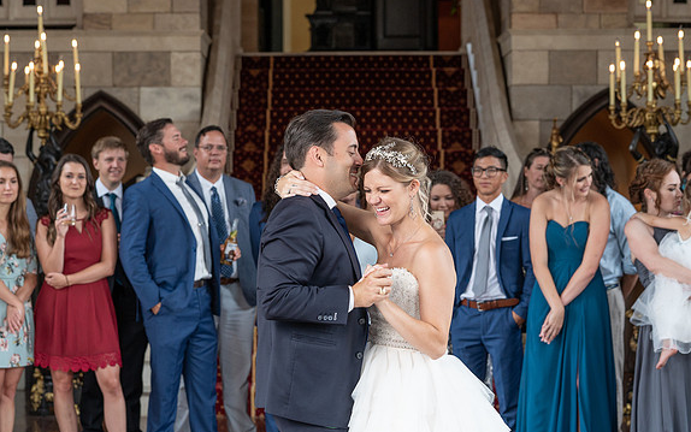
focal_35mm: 98
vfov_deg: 13.4
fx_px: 1846
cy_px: 219
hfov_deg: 21.2
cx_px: 339
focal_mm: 88
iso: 1000
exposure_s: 1/200
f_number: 5
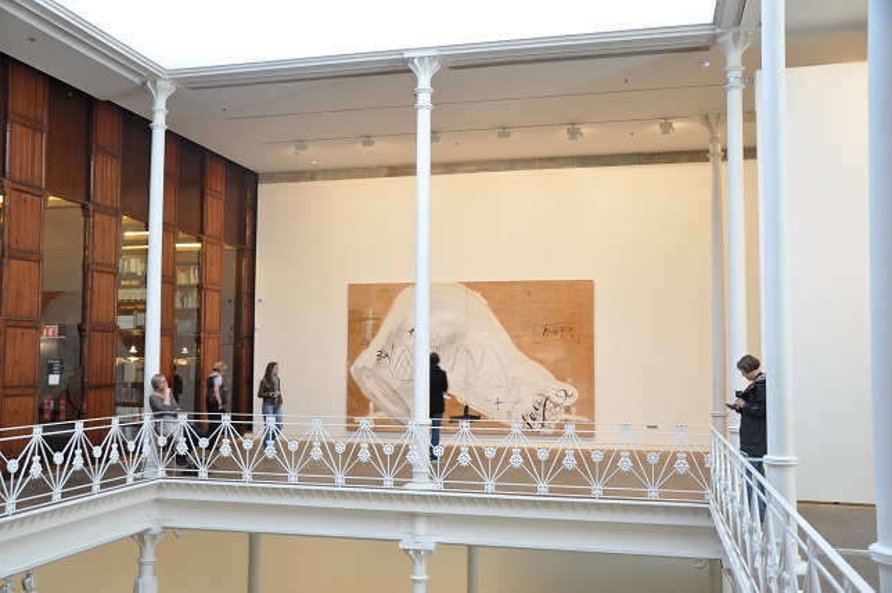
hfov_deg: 53.2
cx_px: 446
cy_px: 296
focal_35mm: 36
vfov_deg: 36.8
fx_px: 891
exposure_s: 1/6
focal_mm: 24
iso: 320
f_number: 5
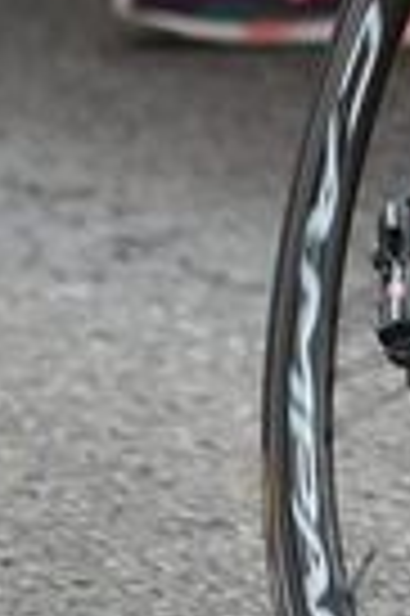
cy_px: -848
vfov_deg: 2.2
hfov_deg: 1.5
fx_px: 16046
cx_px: 1563
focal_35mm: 937
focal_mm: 125
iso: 1000
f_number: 4
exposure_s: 1/800
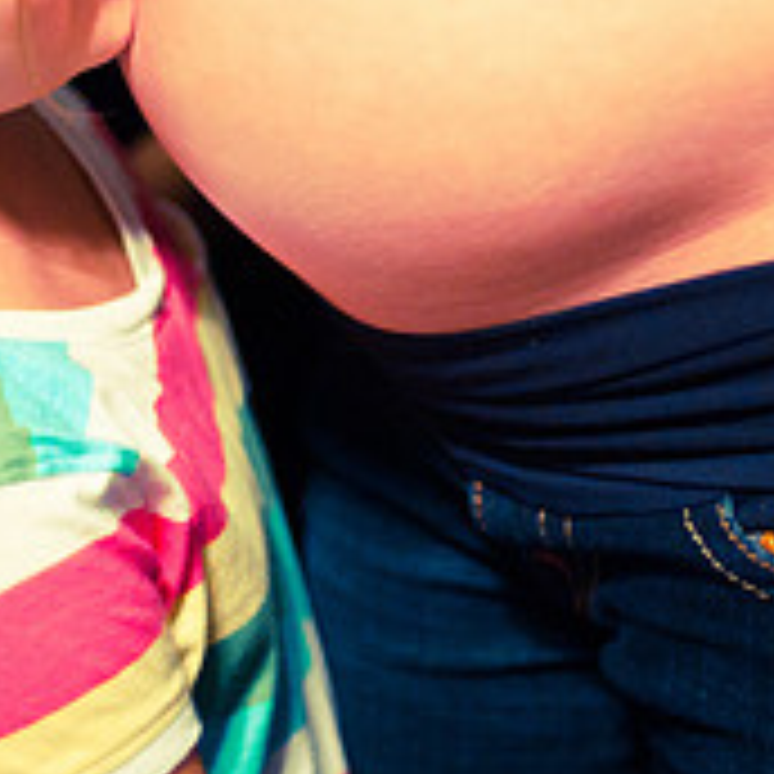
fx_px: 3617
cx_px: 572
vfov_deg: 12.1
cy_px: 36
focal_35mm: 143
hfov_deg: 12.2
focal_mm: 50
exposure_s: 1/160
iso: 3200
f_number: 1.4
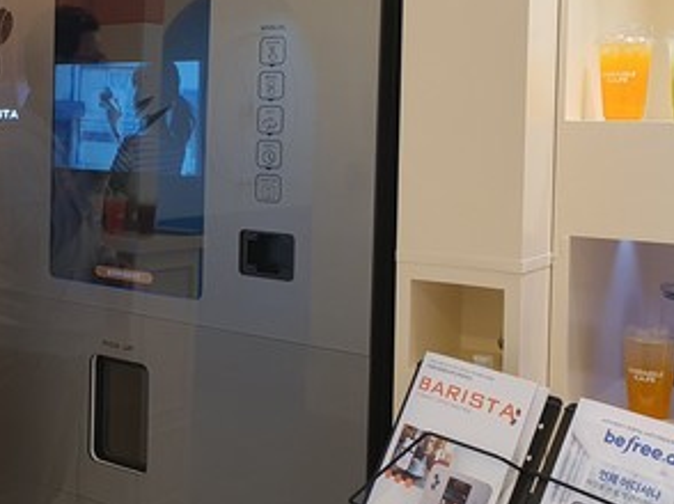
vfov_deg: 27.3
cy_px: 153
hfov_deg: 33.9
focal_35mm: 53
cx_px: 46
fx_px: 1031
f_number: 2.4
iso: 125
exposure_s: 1/120
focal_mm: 4.3
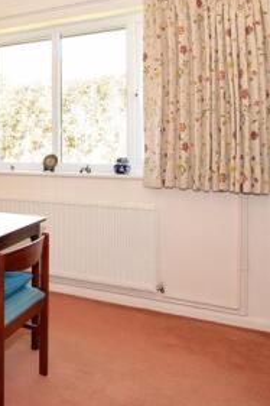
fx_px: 394
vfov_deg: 53.7
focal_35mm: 35
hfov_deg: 32.4
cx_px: -40
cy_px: 147
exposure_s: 1/10
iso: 400
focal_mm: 10
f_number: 11
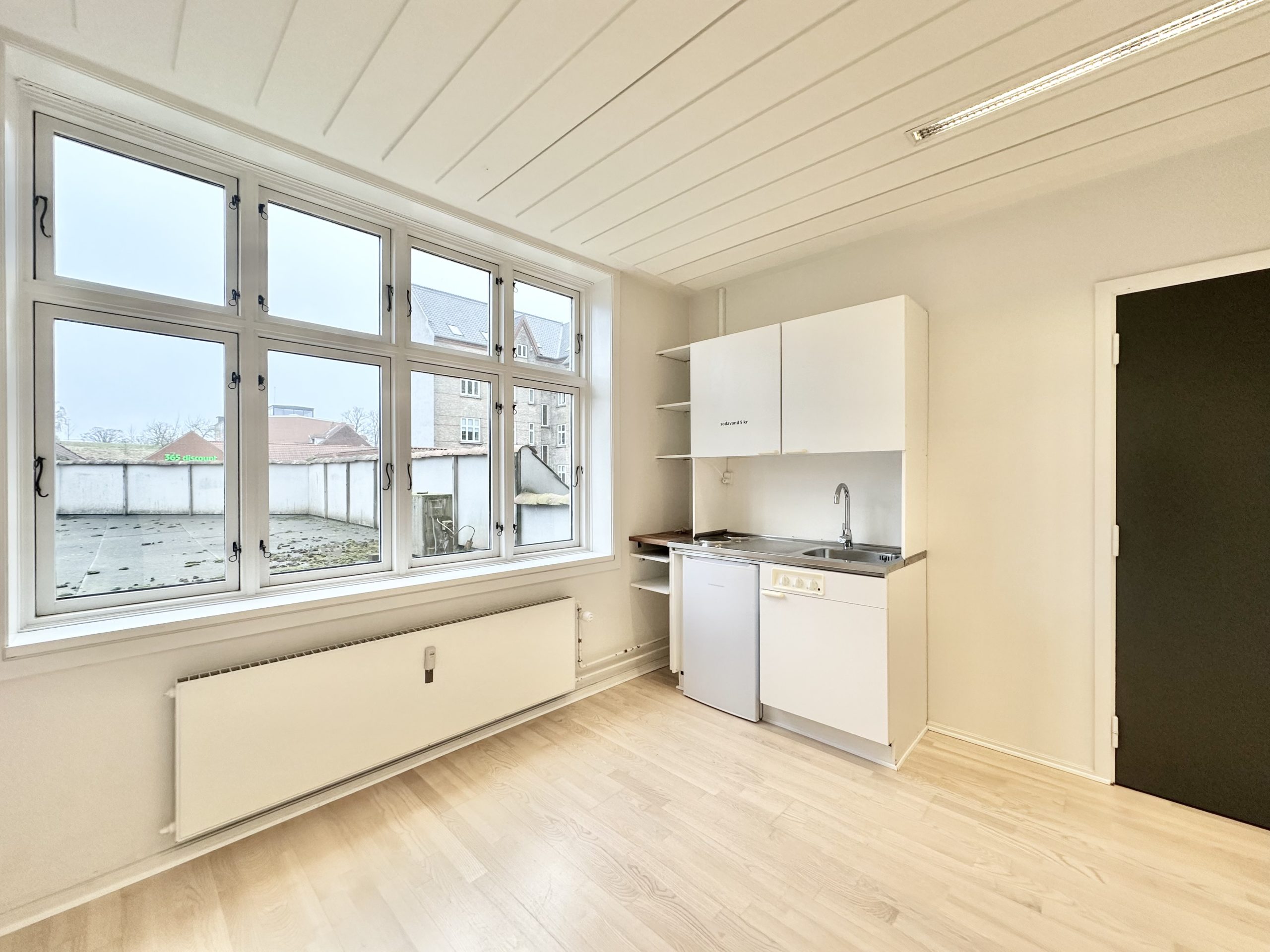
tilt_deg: -0.1
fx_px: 514
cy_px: 476
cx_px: 635
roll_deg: +0.0
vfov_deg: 85.7
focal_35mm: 14
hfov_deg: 102.1
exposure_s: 1/100
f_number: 2.2
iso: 125
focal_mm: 2.22
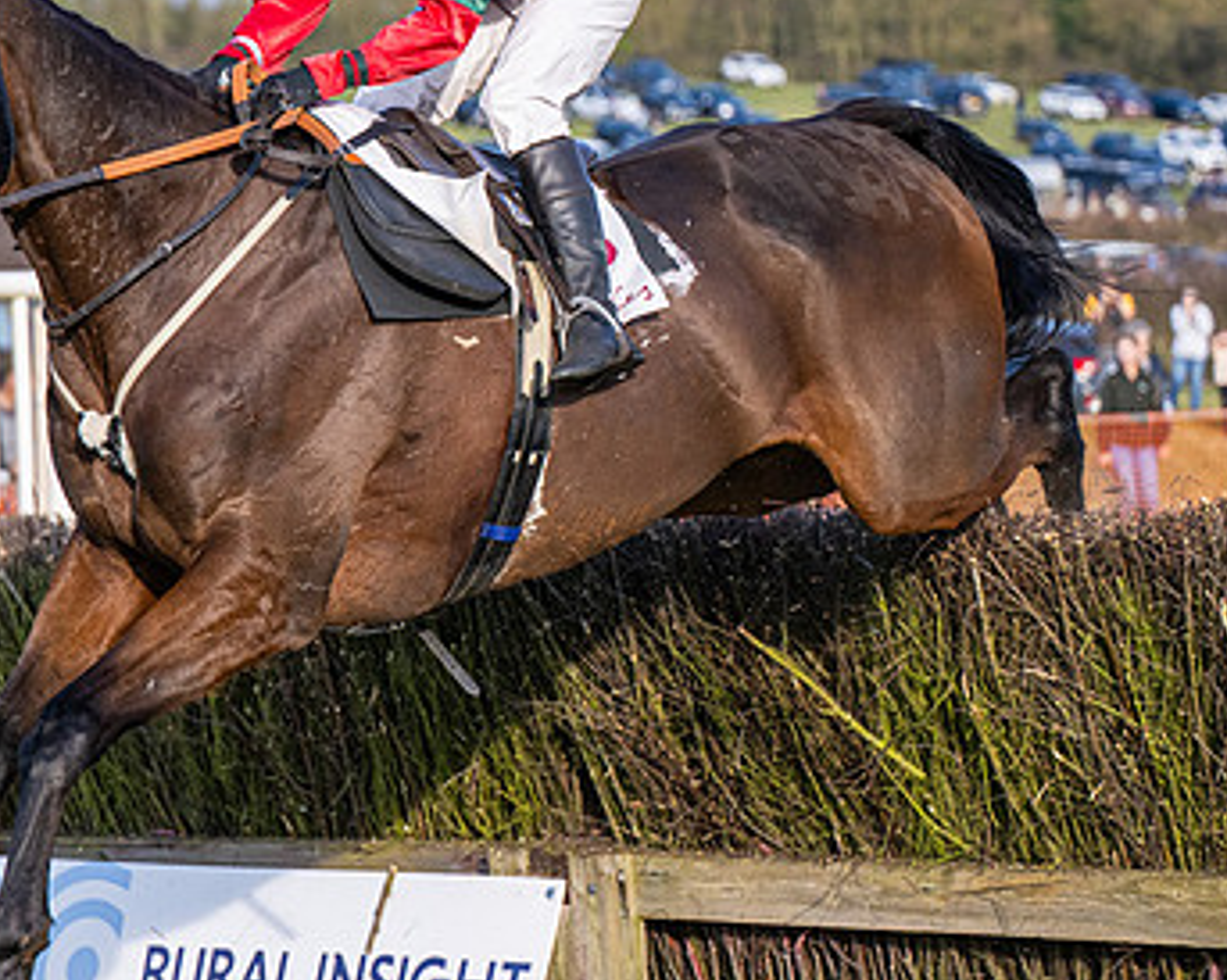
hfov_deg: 12.1
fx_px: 5771
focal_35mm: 159
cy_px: 311
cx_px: 243
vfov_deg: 9.7
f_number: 2.8
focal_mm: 70
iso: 400
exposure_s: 1/4000
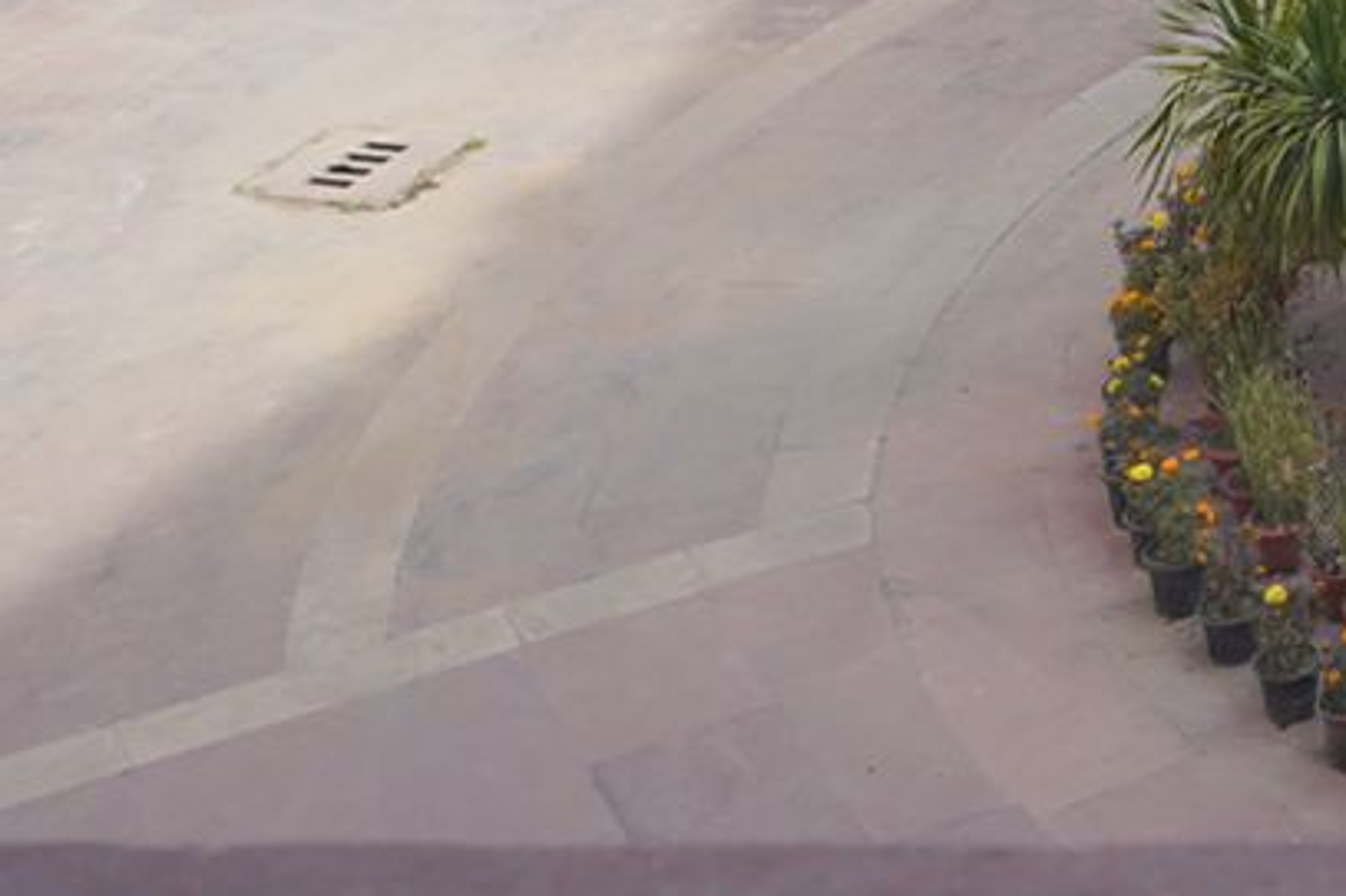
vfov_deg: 10.6
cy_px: -932
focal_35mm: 118
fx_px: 4410
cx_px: 2292
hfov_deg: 15.4
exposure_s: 1/100
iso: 100
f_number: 5.6
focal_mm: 24
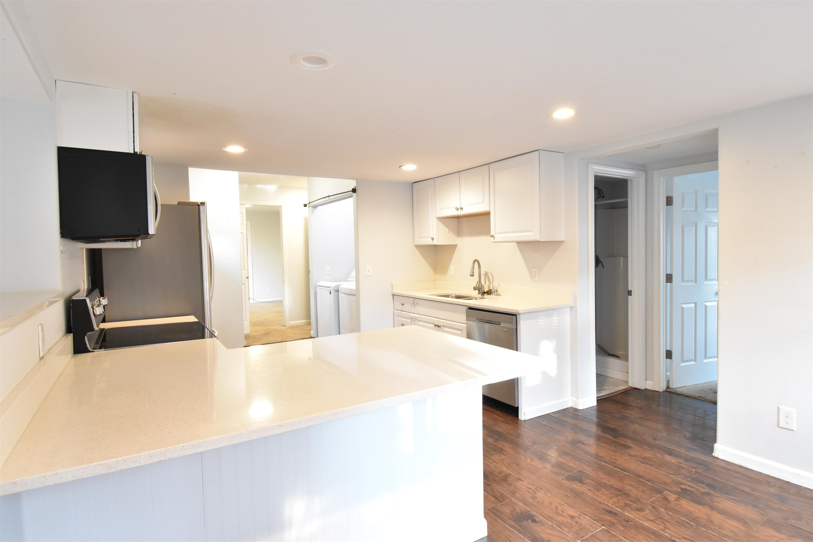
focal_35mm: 20
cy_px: 271
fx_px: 440
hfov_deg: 85.4
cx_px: 406
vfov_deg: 63.2
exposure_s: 1/10
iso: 1600
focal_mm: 13
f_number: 8
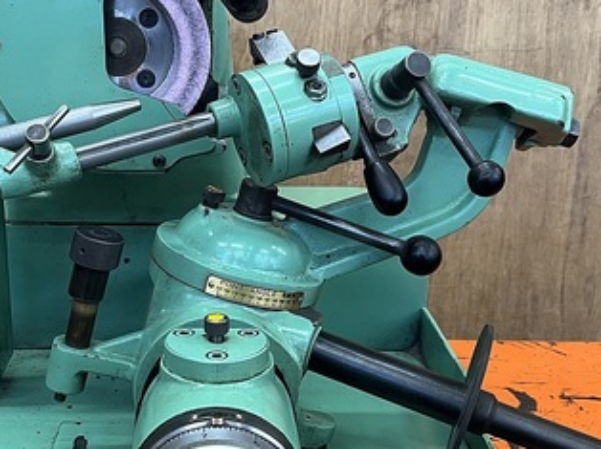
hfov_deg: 35.9
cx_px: 212
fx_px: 919
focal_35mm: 53
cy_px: 246
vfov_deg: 27.5
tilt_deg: -18.9
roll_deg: +0.1
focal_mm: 5.1
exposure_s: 1/60
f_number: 1.6
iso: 160
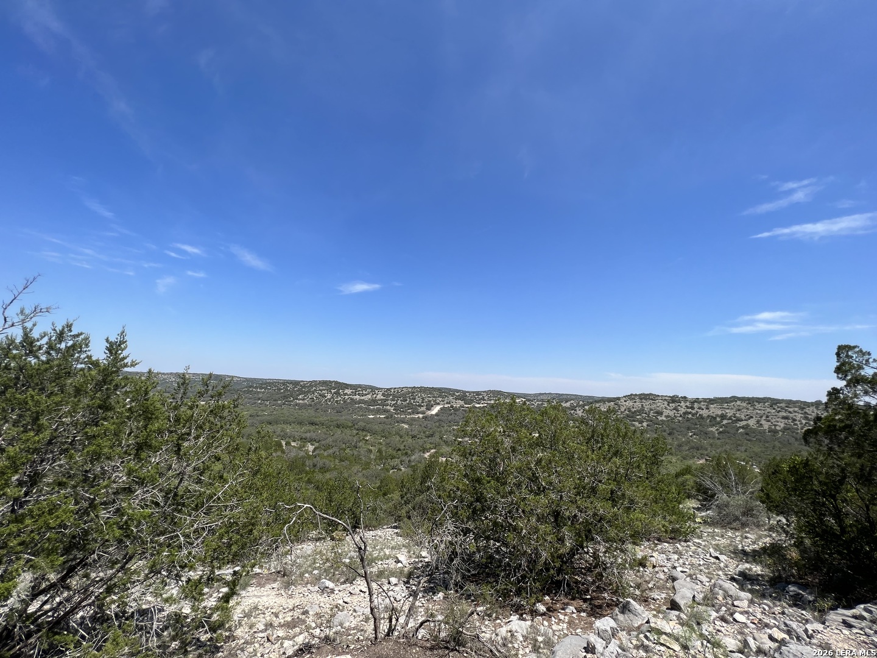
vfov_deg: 89.9
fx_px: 329
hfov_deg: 106.2
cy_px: 329
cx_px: 438
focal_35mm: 13
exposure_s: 1/2016
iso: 32
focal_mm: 1.57
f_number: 1.8
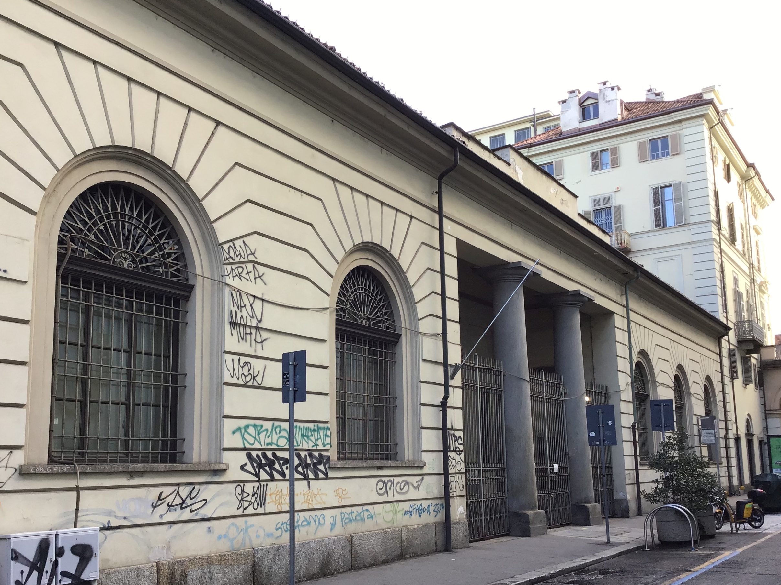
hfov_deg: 51.3
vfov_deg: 39.6
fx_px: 812
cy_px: 338
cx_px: 350
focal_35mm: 36
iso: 32
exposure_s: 1/100
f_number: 2.4
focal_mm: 3.3
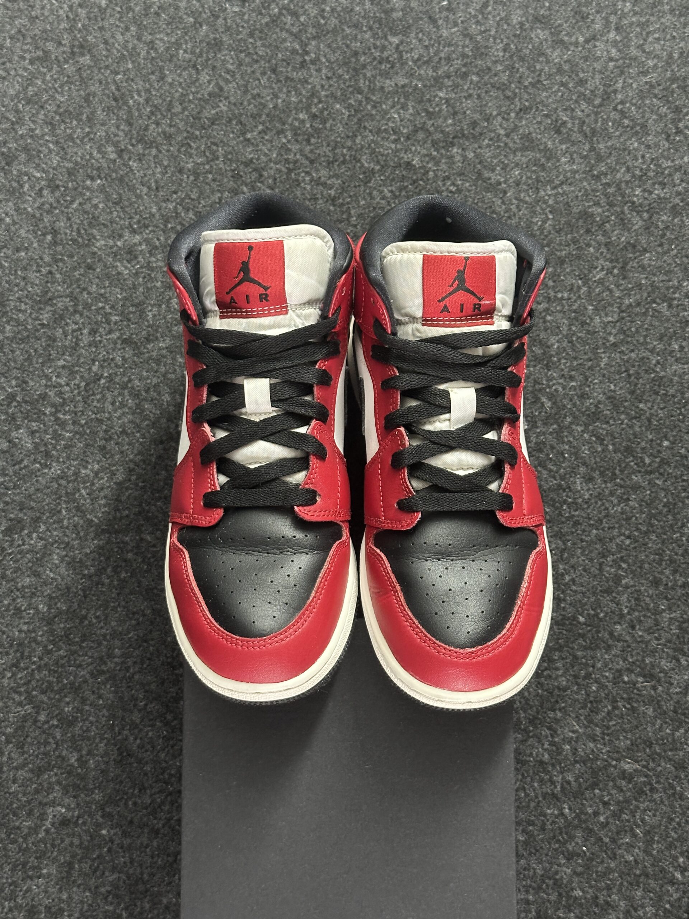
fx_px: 1274
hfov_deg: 30.3
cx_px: 344
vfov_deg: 39.7
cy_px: 460
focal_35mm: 48
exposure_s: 1/25
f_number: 1.78
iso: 400
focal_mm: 6.86
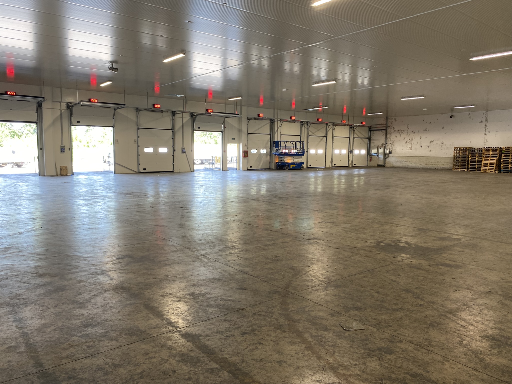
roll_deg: +0.7
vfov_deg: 53.1
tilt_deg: -6.3
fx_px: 385
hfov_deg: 67.3
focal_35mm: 26
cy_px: 192
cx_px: 256
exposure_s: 1/121
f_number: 1.8
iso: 125
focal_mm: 4.25
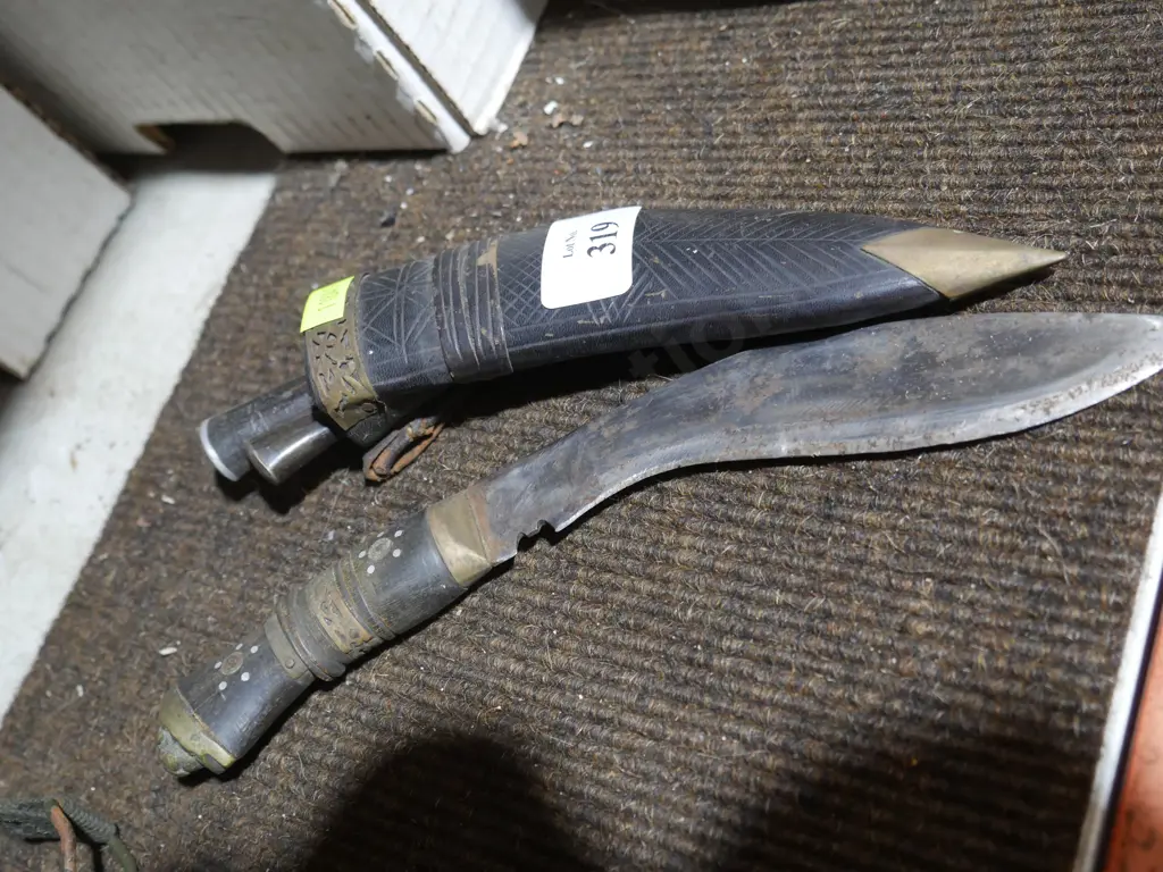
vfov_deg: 36.0
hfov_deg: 46.8
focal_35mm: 40
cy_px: 436
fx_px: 1344
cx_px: 582
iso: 1000
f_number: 4.4
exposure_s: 1/60
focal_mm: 20
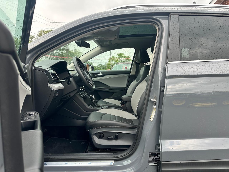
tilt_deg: -4.0
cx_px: 114
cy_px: 86
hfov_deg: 71.6
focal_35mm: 24
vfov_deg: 56.8
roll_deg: -0.2
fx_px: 159
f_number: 1.78
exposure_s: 1/482
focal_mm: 6.86
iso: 80
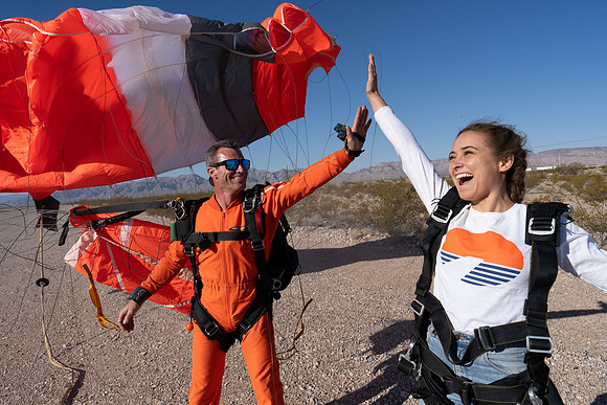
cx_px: 304
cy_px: 202
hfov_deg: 73.7
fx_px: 405
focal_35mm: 24
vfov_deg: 53.2
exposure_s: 1/2000
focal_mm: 24
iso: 800
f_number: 11
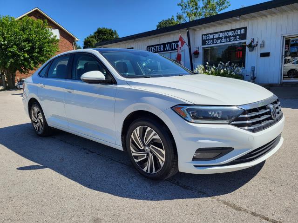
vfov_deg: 53.1
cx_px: 149
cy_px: 112
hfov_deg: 67.3
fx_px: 224
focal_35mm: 26
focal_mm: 5.4
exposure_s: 1/2417
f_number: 1.8
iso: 40
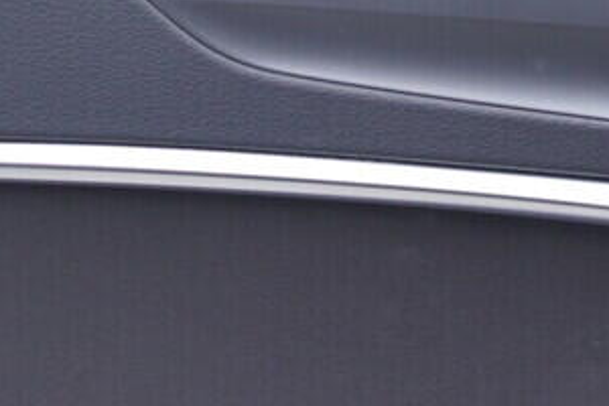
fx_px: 2926
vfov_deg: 7.8
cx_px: 648
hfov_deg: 11.7
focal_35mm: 173
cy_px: 552
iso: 125
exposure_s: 1/50
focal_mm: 24
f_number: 3.2
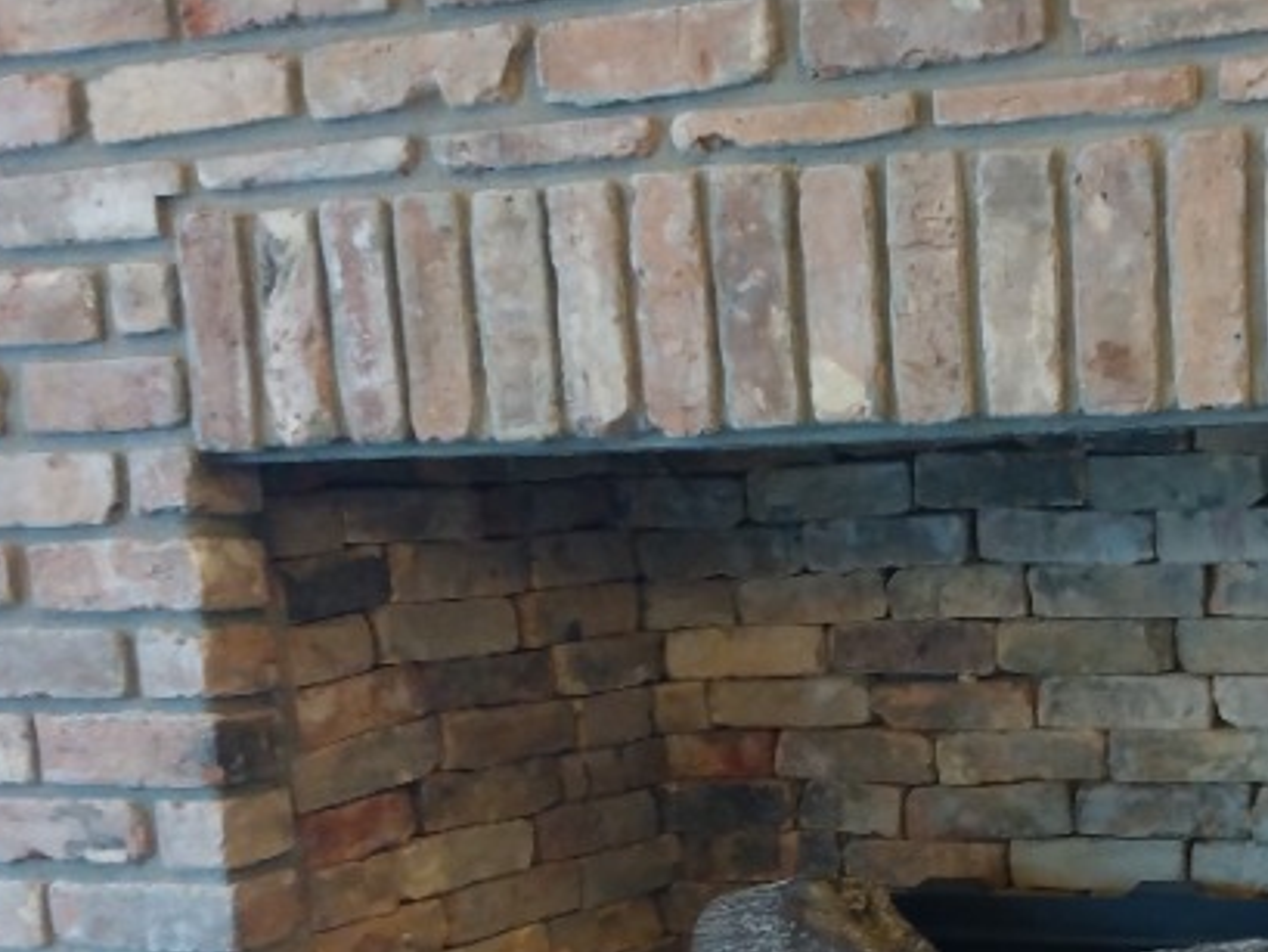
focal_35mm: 45
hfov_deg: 40.2
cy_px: 788
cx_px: 1032
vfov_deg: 31.2
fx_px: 1649
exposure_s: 1/30
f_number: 2
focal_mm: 3.54
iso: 363
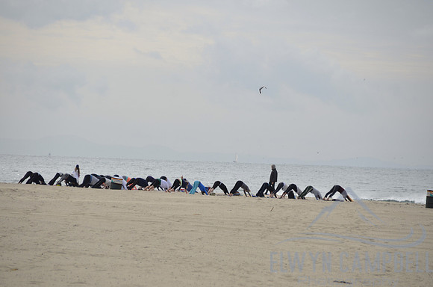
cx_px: 216
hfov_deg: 6.9
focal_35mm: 300
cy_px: 144
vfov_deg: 4.6
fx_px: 3600
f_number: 7.1
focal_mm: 200
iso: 200
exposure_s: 1/800
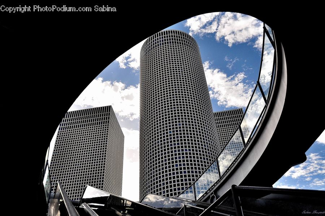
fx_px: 297
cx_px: 162
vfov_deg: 39.8
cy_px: 108
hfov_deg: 57.3
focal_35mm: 33
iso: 200
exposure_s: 1/2500
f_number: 5
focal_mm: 22
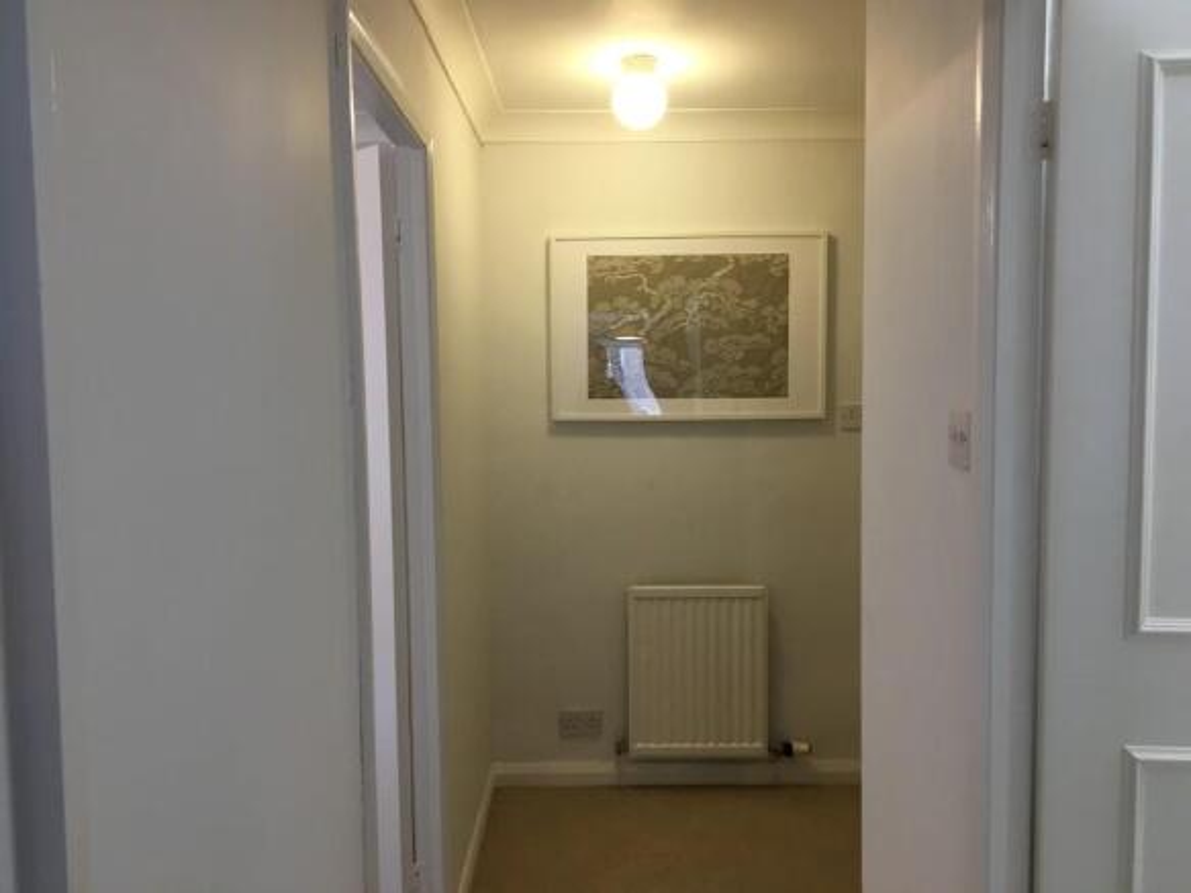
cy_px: 446
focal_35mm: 29
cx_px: 596
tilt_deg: -2.2
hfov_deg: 61.7
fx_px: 998
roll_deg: -0.5
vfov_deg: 48.2
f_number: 2.2
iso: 80
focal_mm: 4.15
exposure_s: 1/33
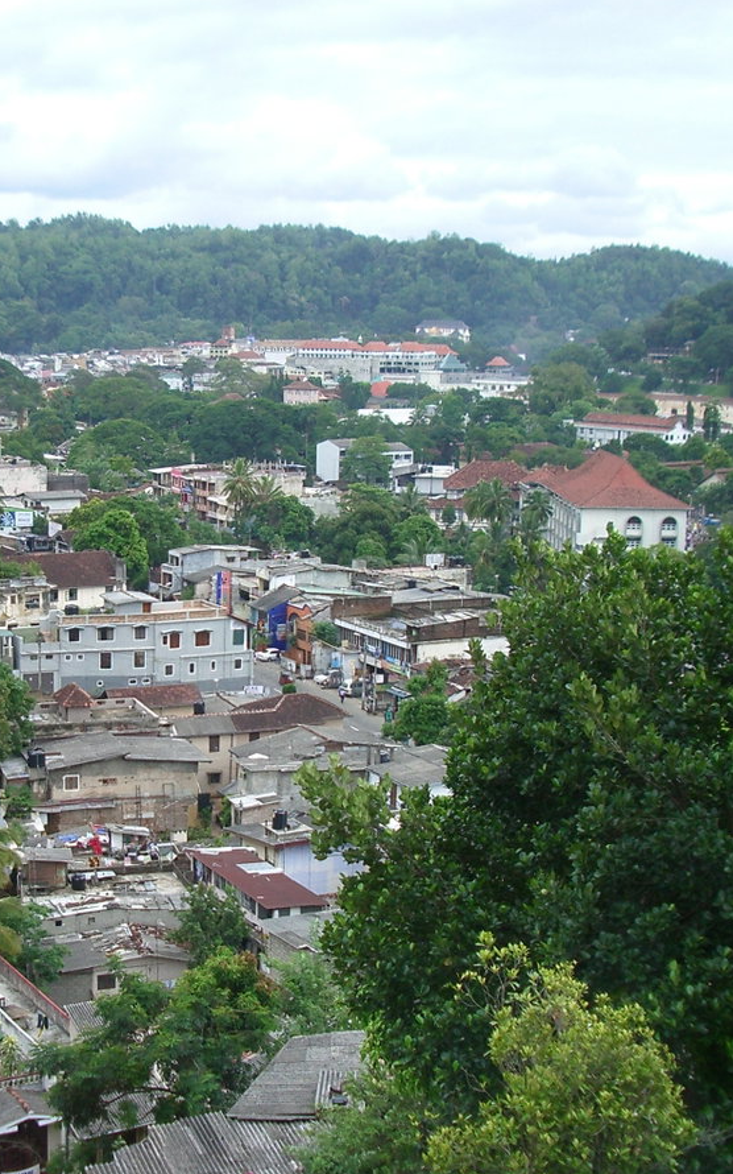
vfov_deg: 40.3
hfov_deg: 25.6
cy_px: 588
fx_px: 1599
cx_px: 221
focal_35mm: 50
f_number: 2.6
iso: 80
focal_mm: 5.8
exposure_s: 1/320
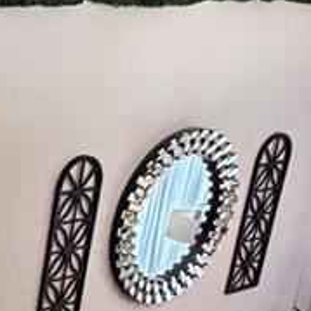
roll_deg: -0.3
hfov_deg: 16.4
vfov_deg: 20.2
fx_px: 844
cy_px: 309
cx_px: -295
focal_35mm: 83
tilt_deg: -20.5
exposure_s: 1/60
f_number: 2.2
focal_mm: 2.22
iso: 400
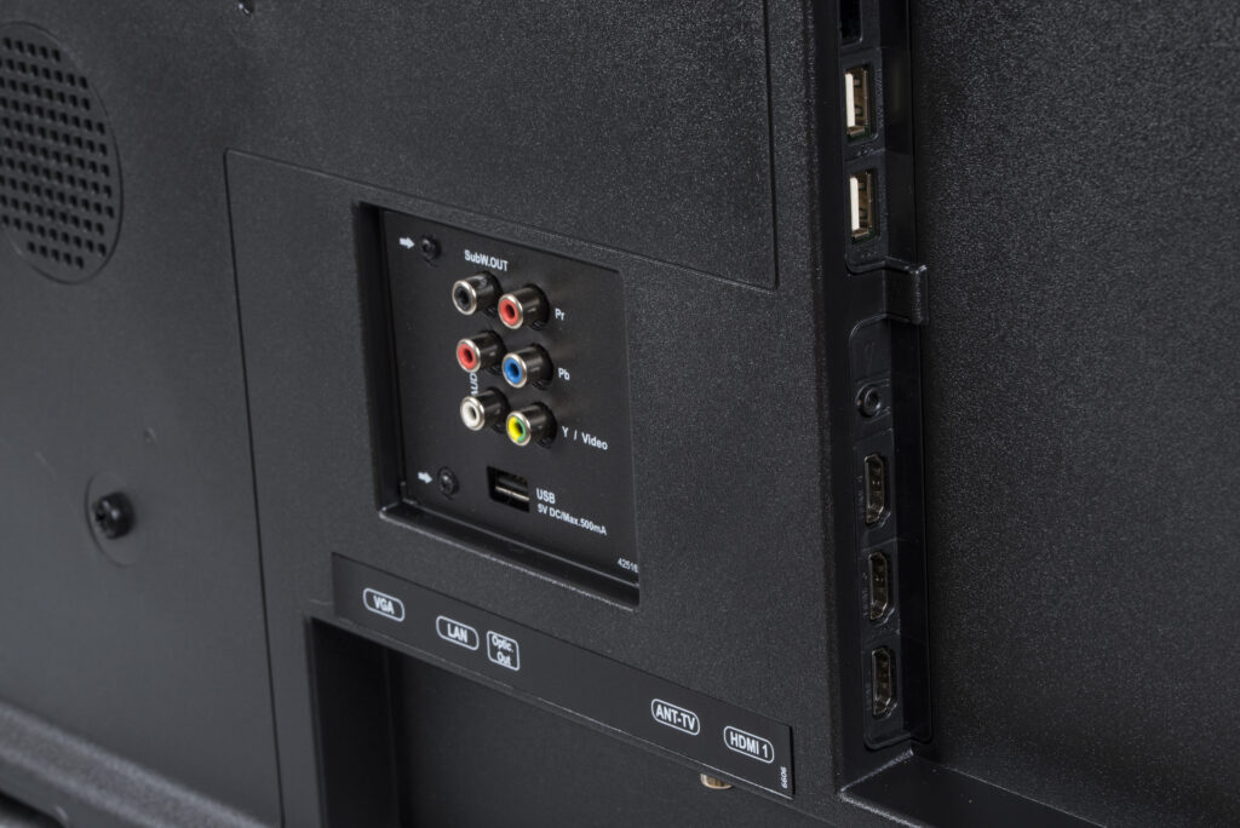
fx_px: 3102
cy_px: 414
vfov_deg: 15.2
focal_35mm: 90
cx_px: 620
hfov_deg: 22.6
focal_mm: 90
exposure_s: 1/160
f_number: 16
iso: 400
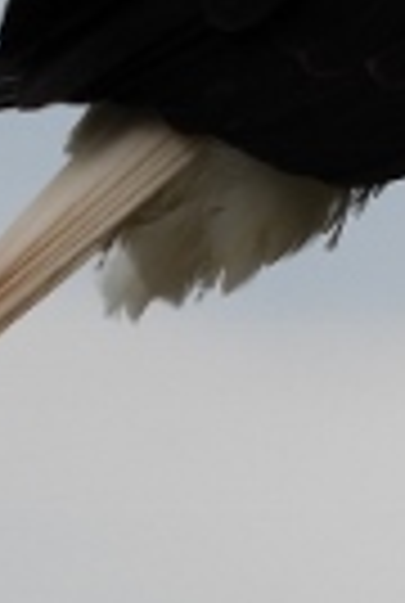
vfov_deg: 1.4
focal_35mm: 1485
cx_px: 684
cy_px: 212
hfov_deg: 0.9
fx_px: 24929
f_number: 5.5
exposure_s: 1/200
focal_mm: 53.7
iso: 100
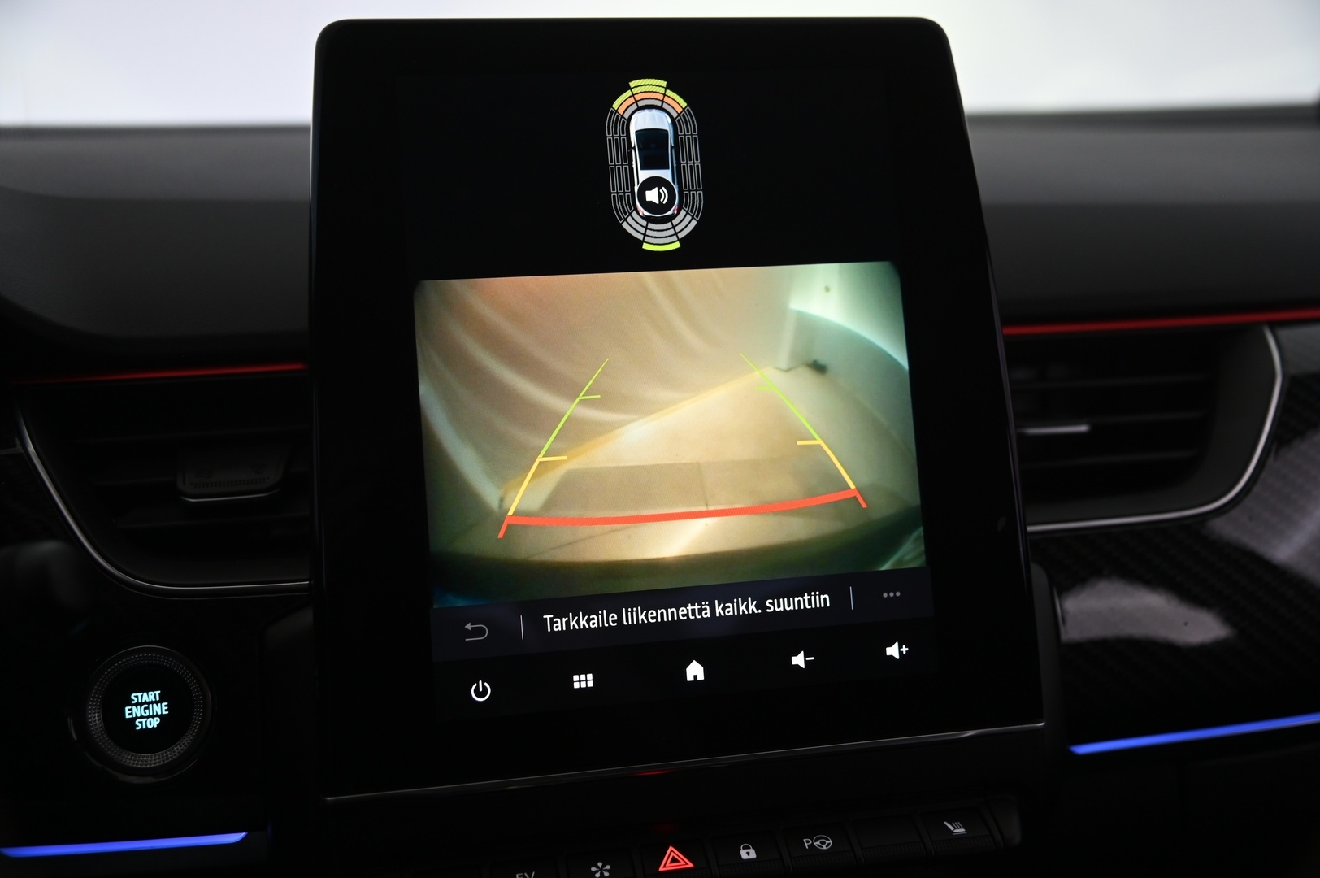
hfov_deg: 50.7
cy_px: 439
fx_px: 1392
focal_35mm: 38
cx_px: 660
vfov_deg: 35.0
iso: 1000
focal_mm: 38
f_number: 4
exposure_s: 1/40
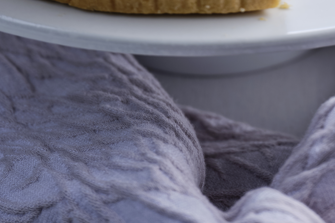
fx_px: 2689
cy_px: -202
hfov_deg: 7.1
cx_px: 307
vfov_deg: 4.7
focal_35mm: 289
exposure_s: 1/125
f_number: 4
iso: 100
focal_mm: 120
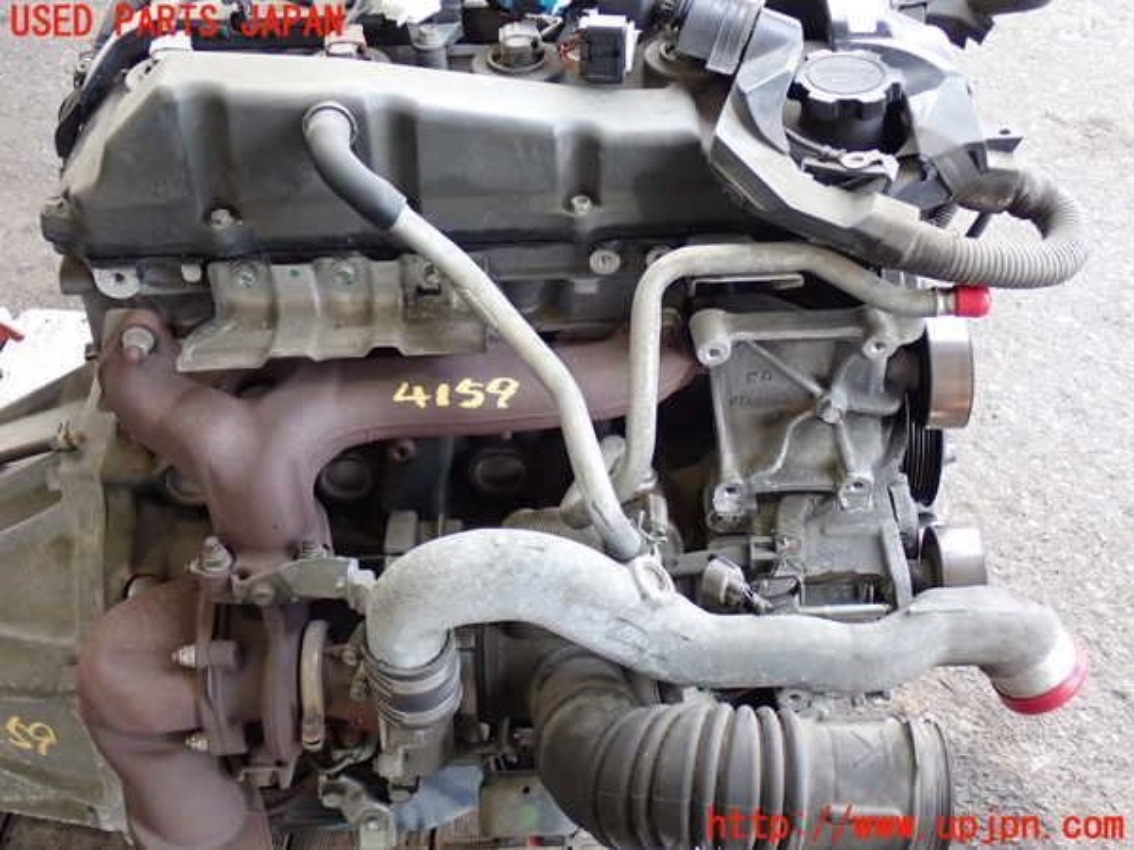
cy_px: 425
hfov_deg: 38.2
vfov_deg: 29.1
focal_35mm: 50
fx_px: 1638
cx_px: 567
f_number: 3.2
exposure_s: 1/50
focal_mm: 9.01
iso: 320
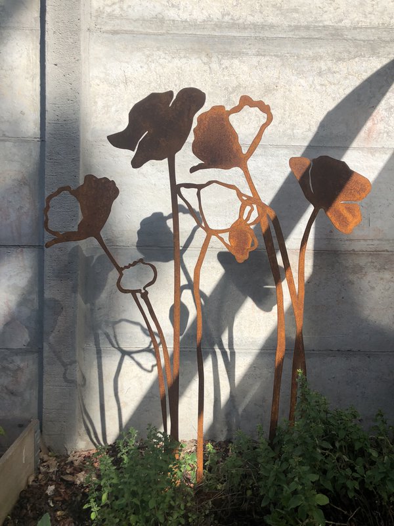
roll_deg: +0.0
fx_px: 440
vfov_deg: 61.7
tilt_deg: -3.7
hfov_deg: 48.2
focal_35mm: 29
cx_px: 197
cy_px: 263
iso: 20
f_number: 1.8
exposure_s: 1/1845
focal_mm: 3.99
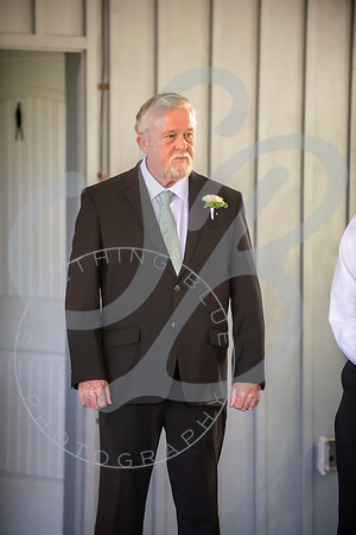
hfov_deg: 6.9
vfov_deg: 10.3
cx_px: 178
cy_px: 268
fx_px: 2966
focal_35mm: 200
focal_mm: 200
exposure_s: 1/200
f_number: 2.8
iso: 320
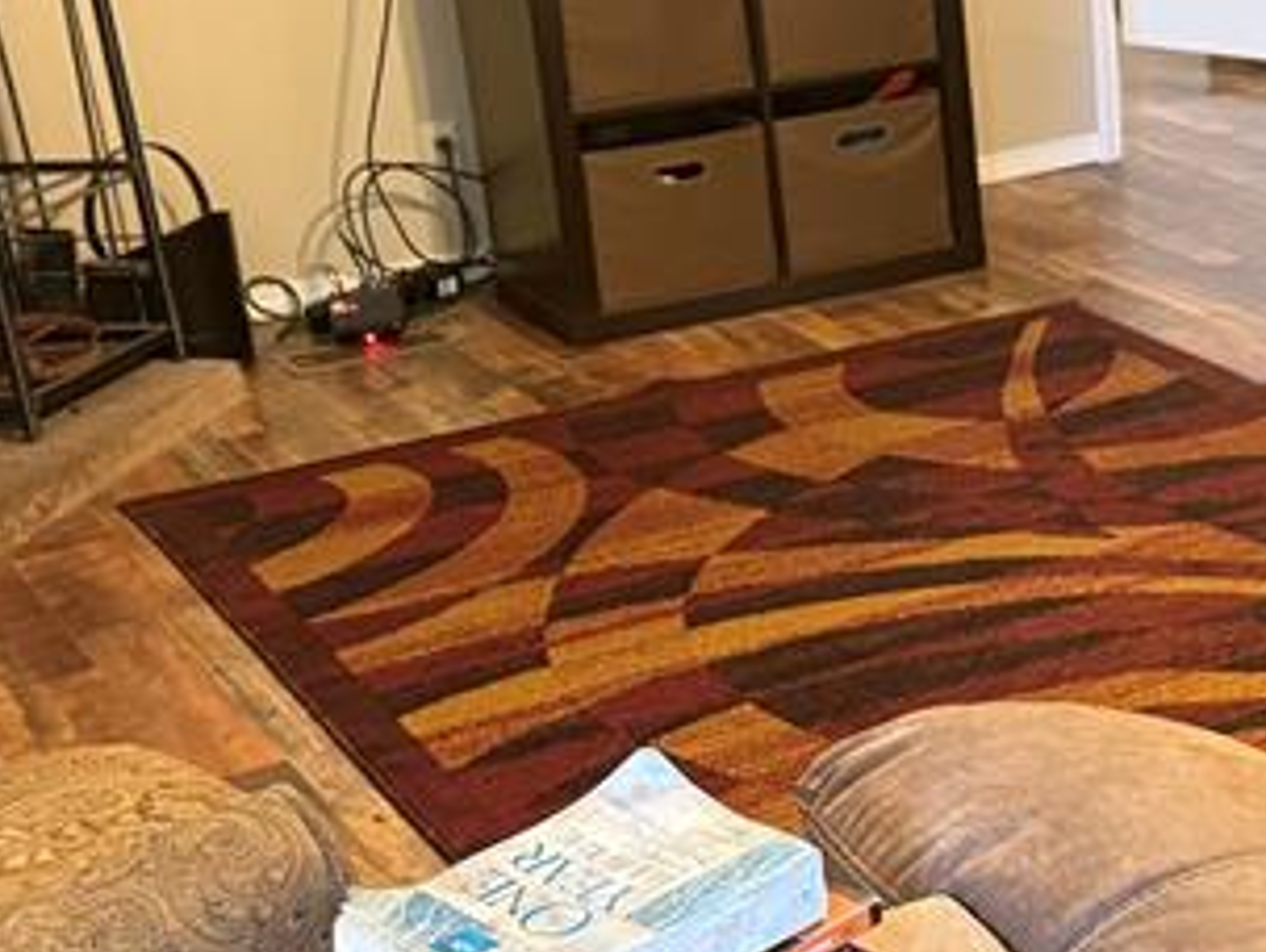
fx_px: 2966
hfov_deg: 23.2
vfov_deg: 18.2
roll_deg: +2.1
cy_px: 455
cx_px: 1233
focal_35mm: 81
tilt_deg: -19.6
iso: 500
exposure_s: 1/60
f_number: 1.78
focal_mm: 6.76
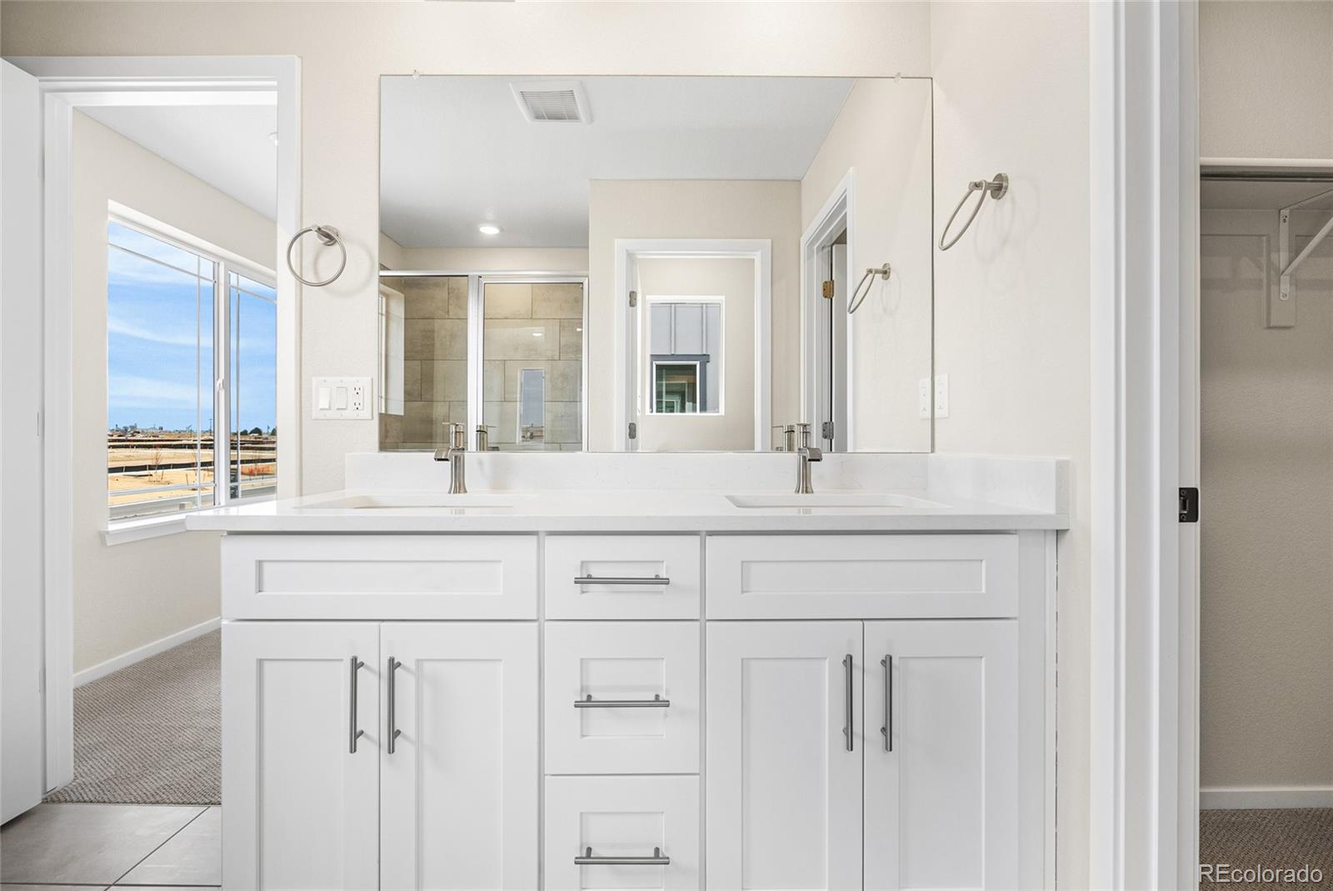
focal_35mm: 16
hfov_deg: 96.7
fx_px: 593
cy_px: 446
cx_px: 666
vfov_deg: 73.8
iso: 200
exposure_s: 1/400
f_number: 8
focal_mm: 16
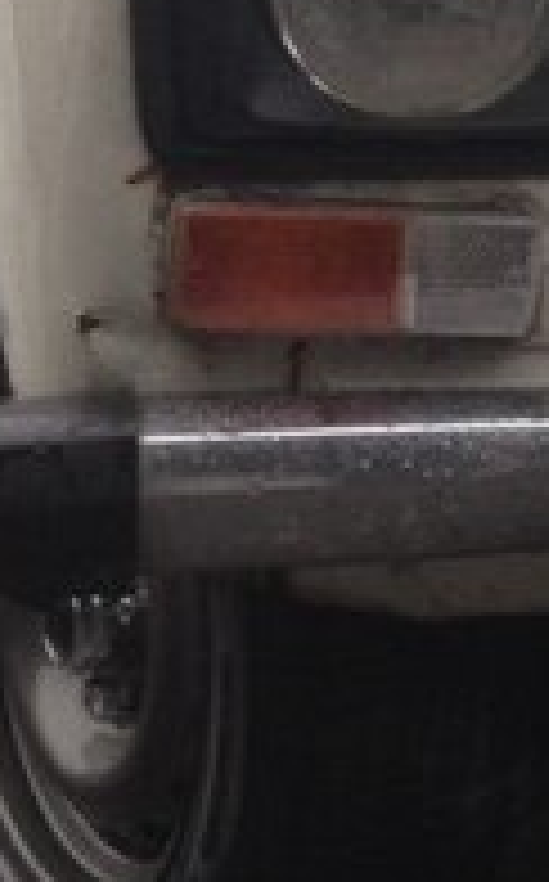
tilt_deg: +2.6
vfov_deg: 17.5
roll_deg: -0.7
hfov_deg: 10.4
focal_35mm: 118
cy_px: 110
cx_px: 1008
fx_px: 2833
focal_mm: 4.12
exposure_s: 1/120
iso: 64
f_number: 2.4
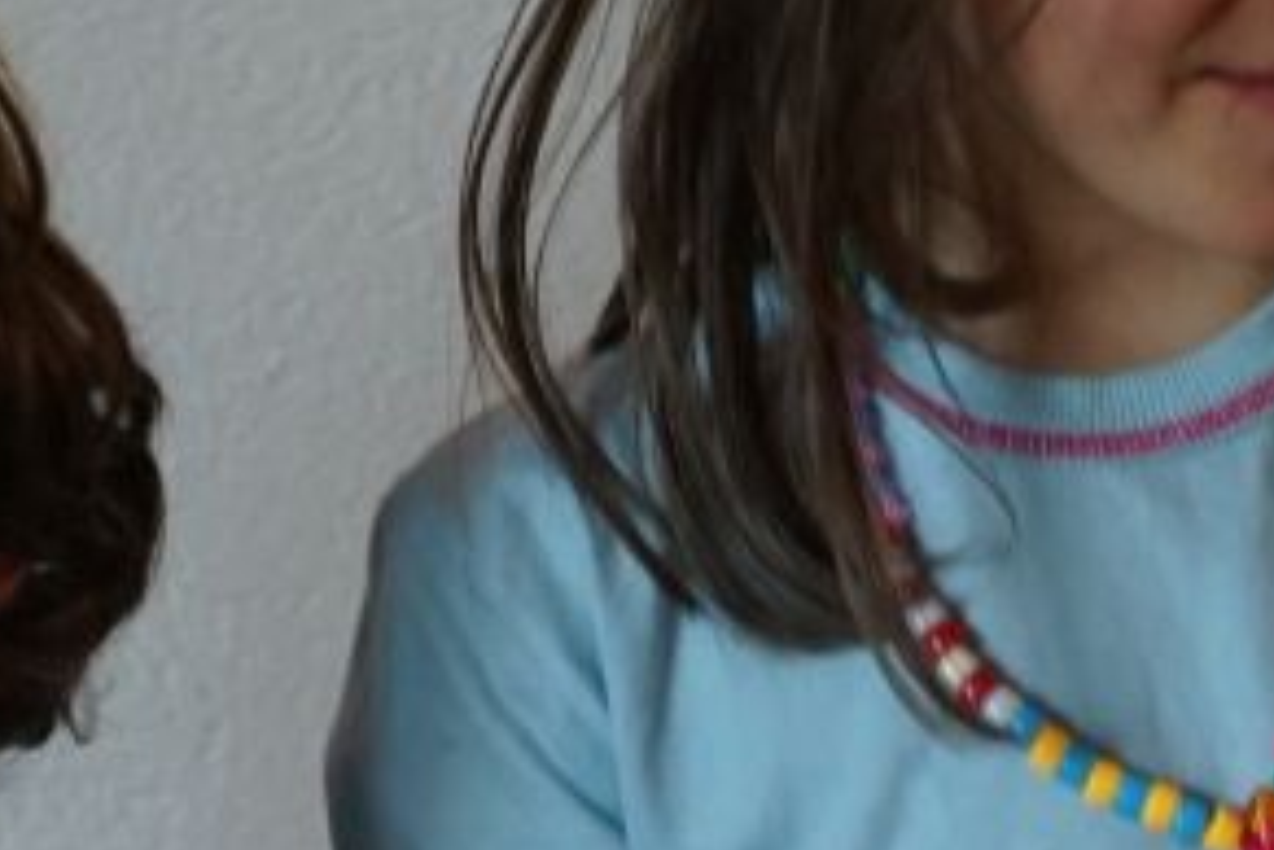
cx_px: 757
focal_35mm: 418
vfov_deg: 3.3
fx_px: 14791
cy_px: 1025
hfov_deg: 4.9
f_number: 2.8
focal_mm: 75
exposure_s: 1/80
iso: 800
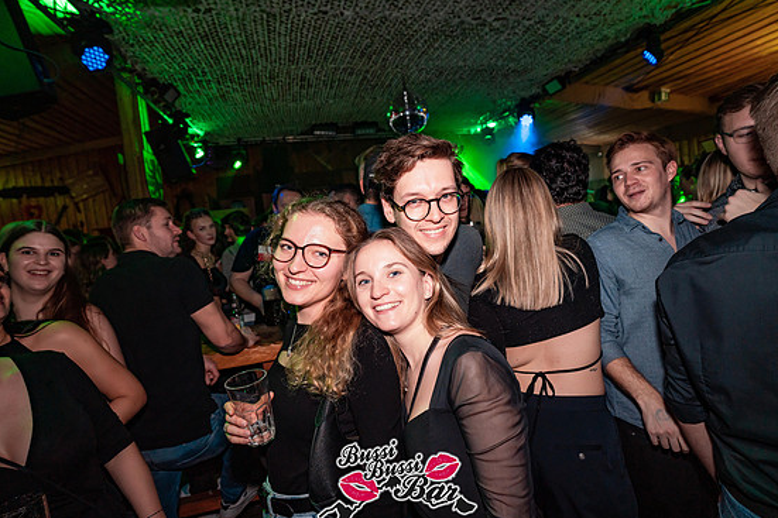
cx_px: 397
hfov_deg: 84.0
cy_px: 259
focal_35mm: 20
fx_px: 432
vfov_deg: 61.9
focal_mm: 19
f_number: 4
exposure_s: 1/60
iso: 1600
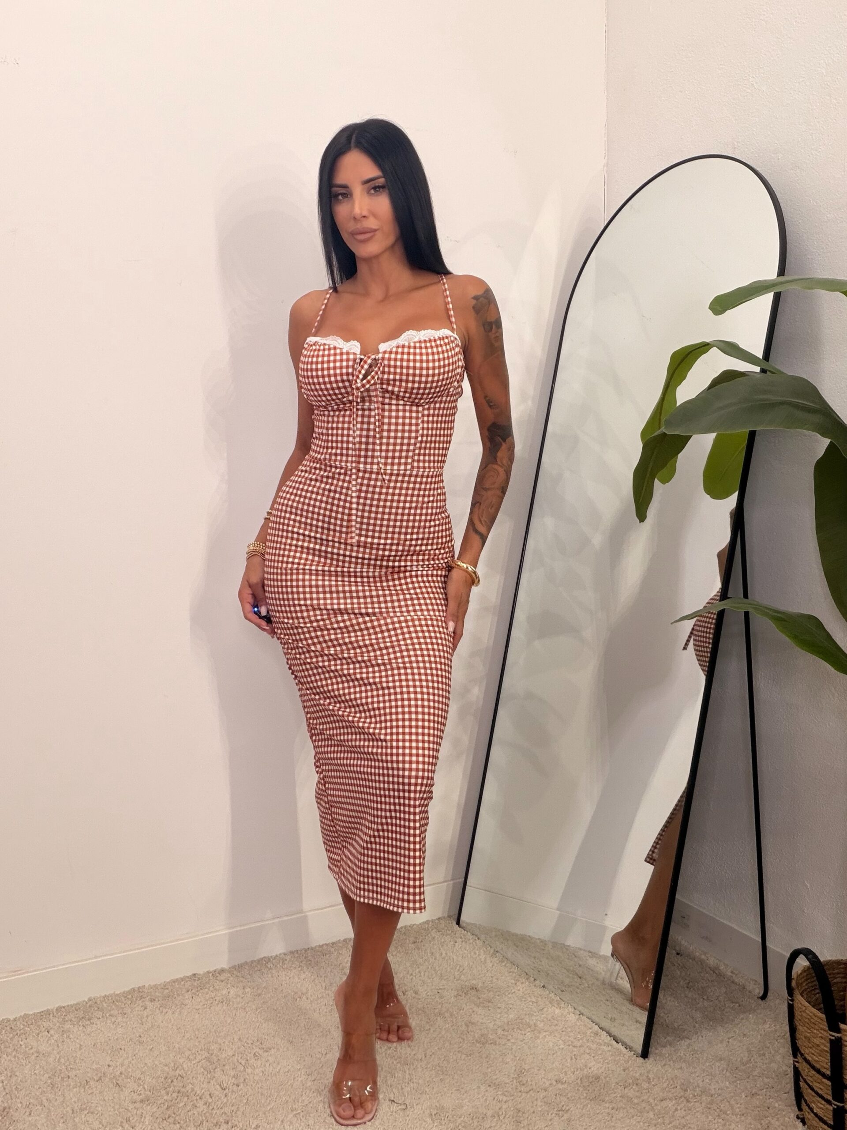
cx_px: 424
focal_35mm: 30
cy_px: 565
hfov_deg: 46.8
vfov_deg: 60.0
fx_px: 979
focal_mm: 2.71
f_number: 1.9
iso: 50
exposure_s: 1/74
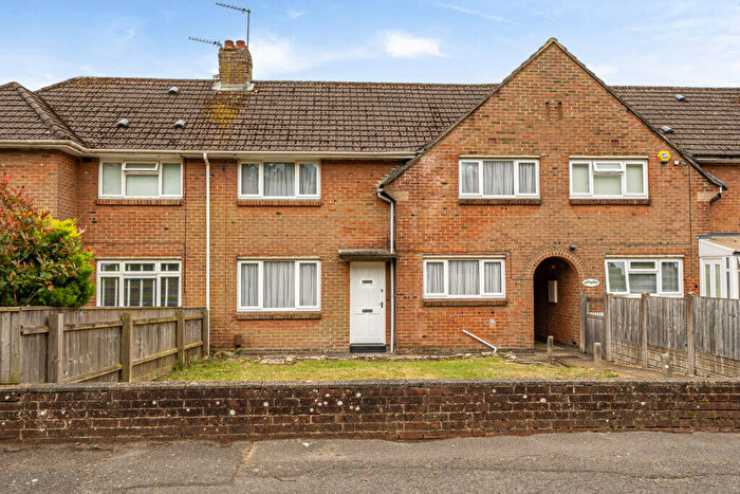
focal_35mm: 27
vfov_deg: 47.9
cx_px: 370
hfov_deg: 67.4
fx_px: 555
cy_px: 247
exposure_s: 1/250
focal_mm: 18
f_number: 8
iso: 400
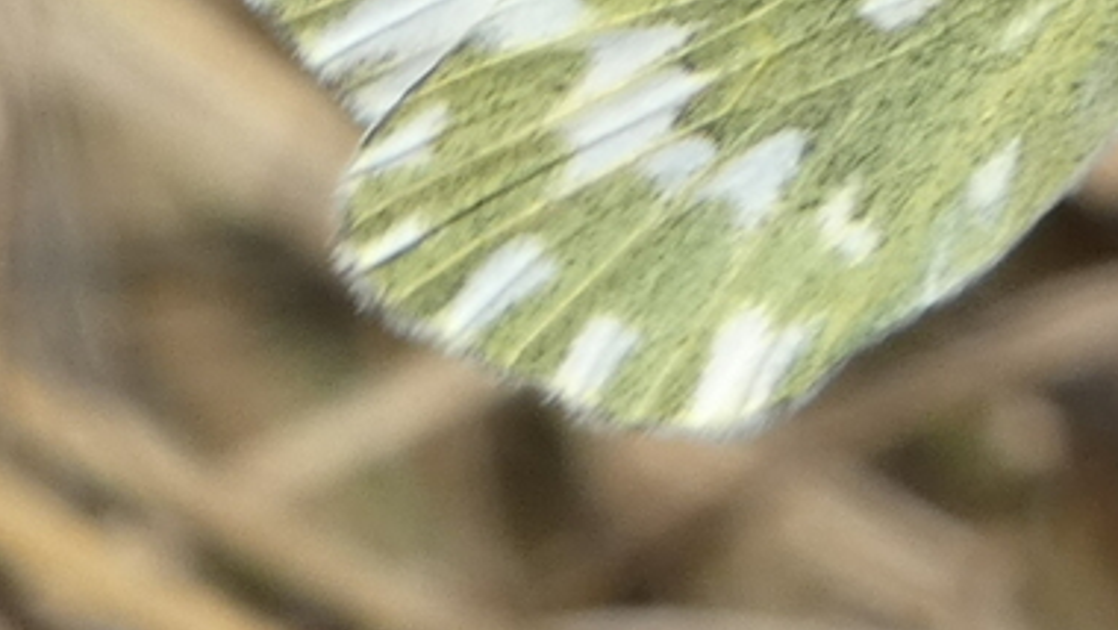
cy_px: -97
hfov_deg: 1.8
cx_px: 1228
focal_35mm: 1222
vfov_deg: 1.0
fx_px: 36236
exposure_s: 1/200
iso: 80
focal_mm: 89.5
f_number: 5.6
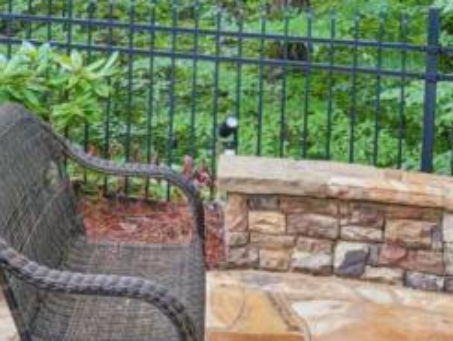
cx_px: 68
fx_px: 982
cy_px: -52
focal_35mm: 75
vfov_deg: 18.8
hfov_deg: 25.4
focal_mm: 16
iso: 400
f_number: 8
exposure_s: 1/4
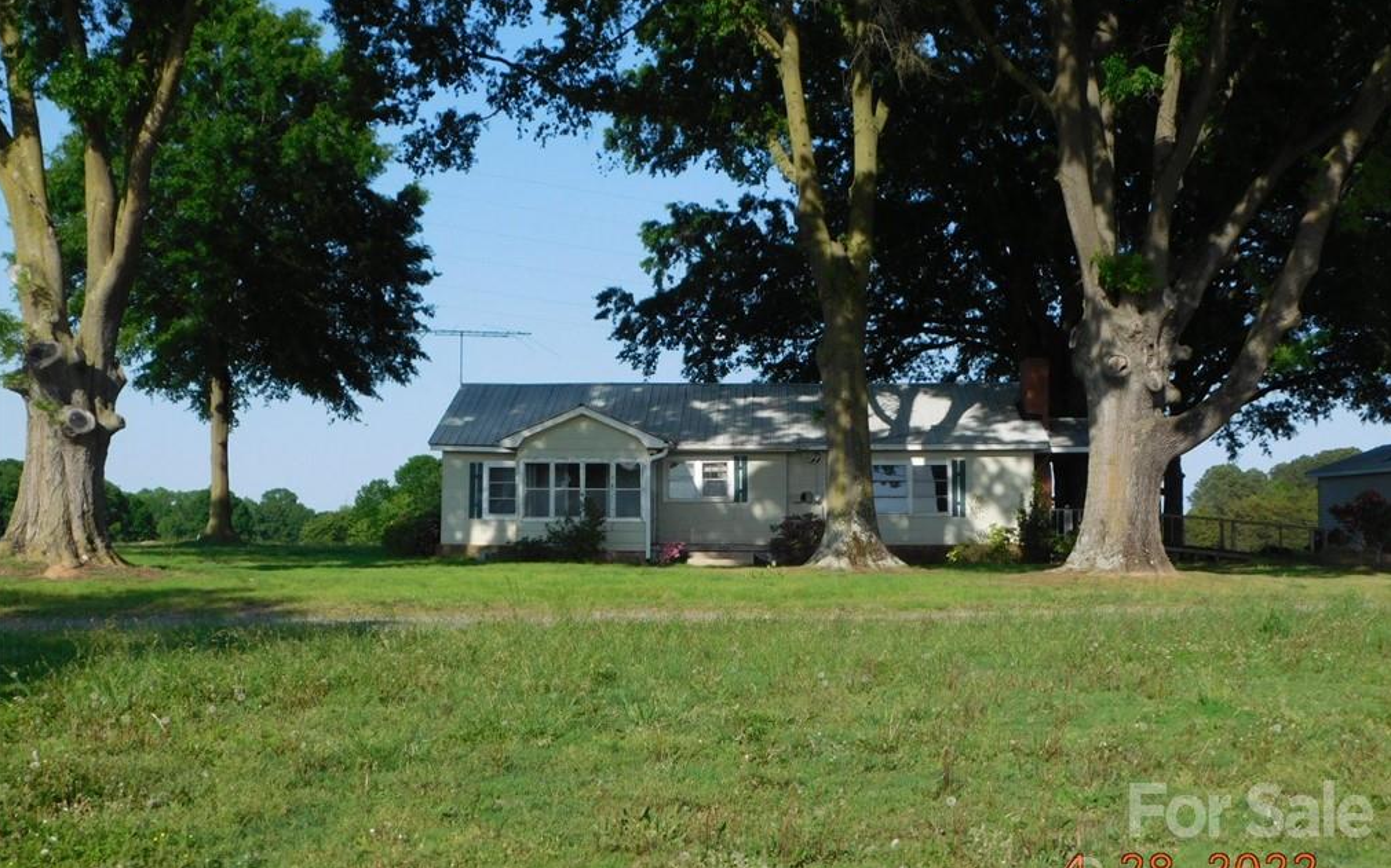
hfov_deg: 46.2
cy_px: 454
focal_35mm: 43
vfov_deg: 29.9
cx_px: 701
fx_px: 1630
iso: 125
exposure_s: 1/1250
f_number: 3.6
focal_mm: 7.1
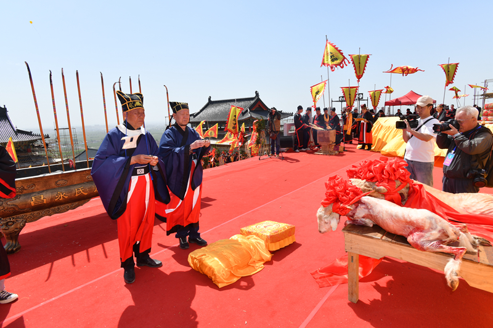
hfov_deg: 84.0
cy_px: 164
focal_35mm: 20
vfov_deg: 61.9
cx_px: 246
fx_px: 274
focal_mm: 20
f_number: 8
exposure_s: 1/250
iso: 125
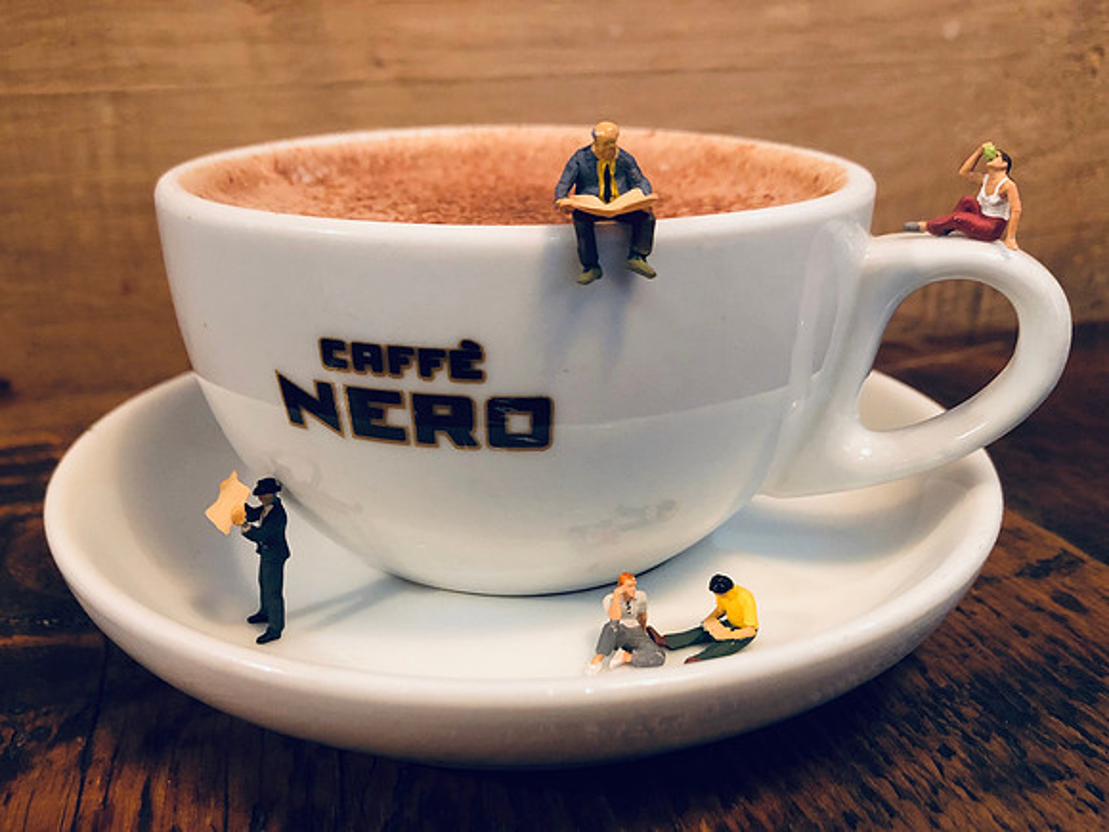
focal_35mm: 28
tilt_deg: -24.0
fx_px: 897
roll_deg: +0.4
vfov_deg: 49.7
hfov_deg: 63.4
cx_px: 554
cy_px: 416
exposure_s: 1/6
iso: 80
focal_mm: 3.99
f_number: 1.8
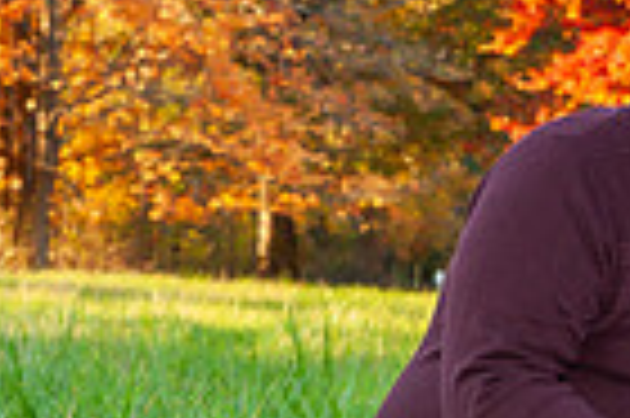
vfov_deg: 6.4
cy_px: 319
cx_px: 783
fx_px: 3758
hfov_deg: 9.4
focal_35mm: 215
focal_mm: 52
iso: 400
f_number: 6.3
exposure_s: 1/200
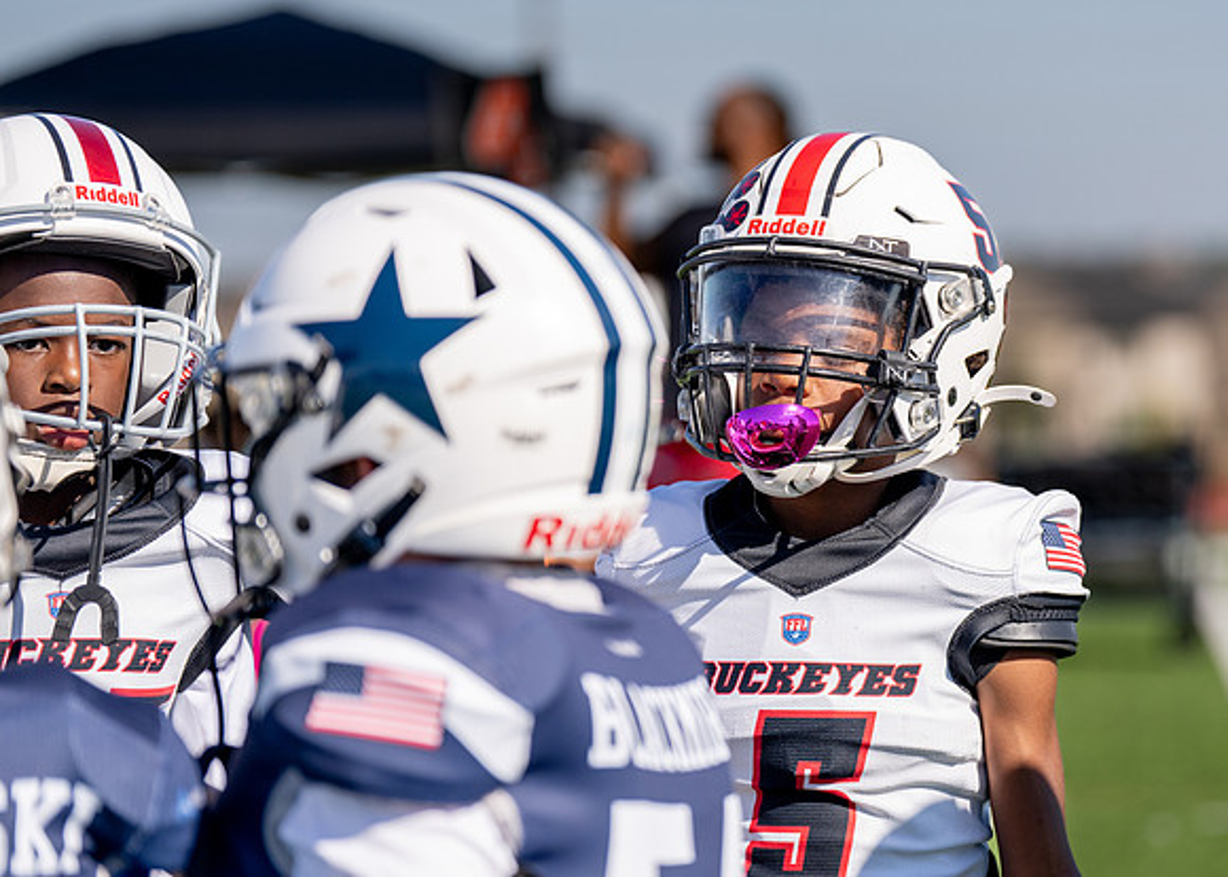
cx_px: 829
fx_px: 5668
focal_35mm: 163
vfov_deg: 8.8
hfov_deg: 12.3
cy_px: 409
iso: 250
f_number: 2.8
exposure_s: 1/5000
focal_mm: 122
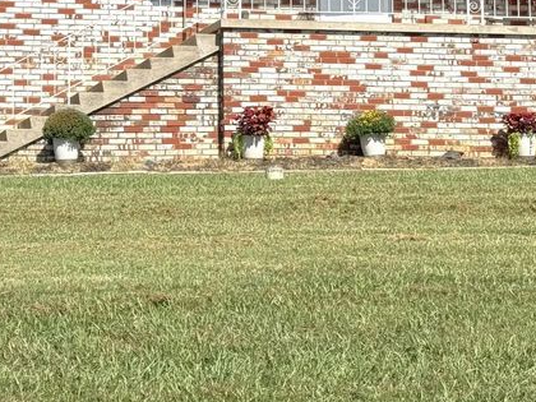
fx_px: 1812
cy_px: -17
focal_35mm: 117
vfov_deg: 12.5
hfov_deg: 16.8
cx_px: 213
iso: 64
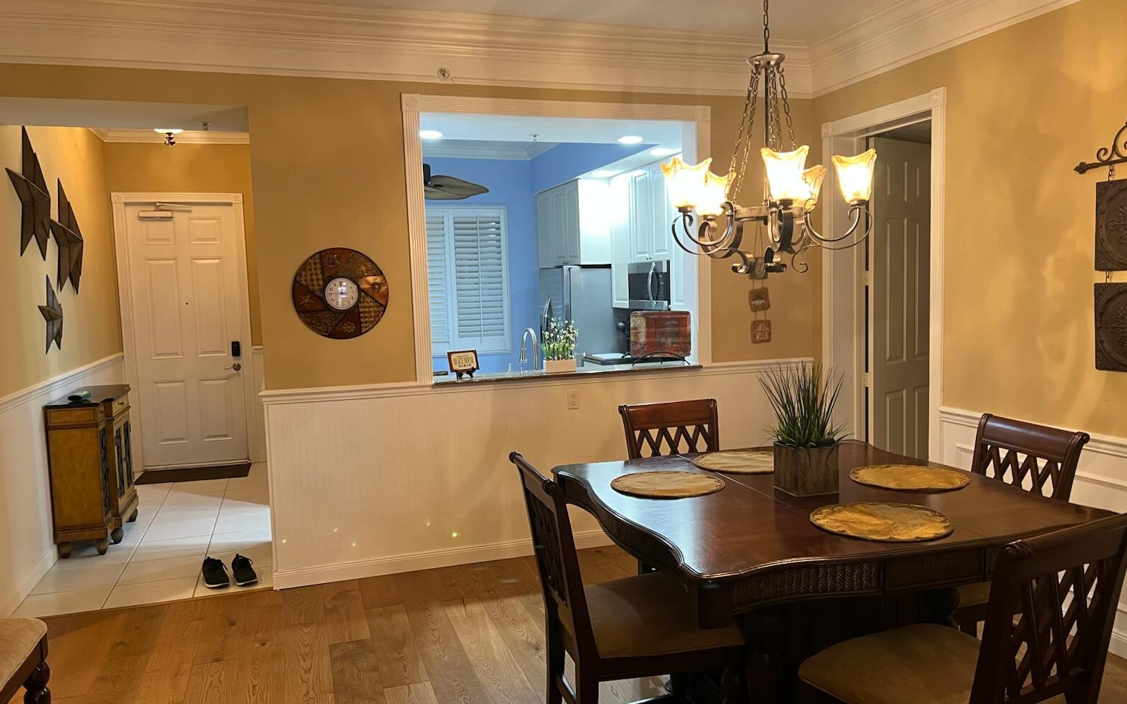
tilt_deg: -4.8
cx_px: 568
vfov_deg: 44.5
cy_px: 358
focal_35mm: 28
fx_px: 860
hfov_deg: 66.5
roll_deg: +2.4
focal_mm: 5.7
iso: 250
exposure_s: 1/60
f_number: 1.5
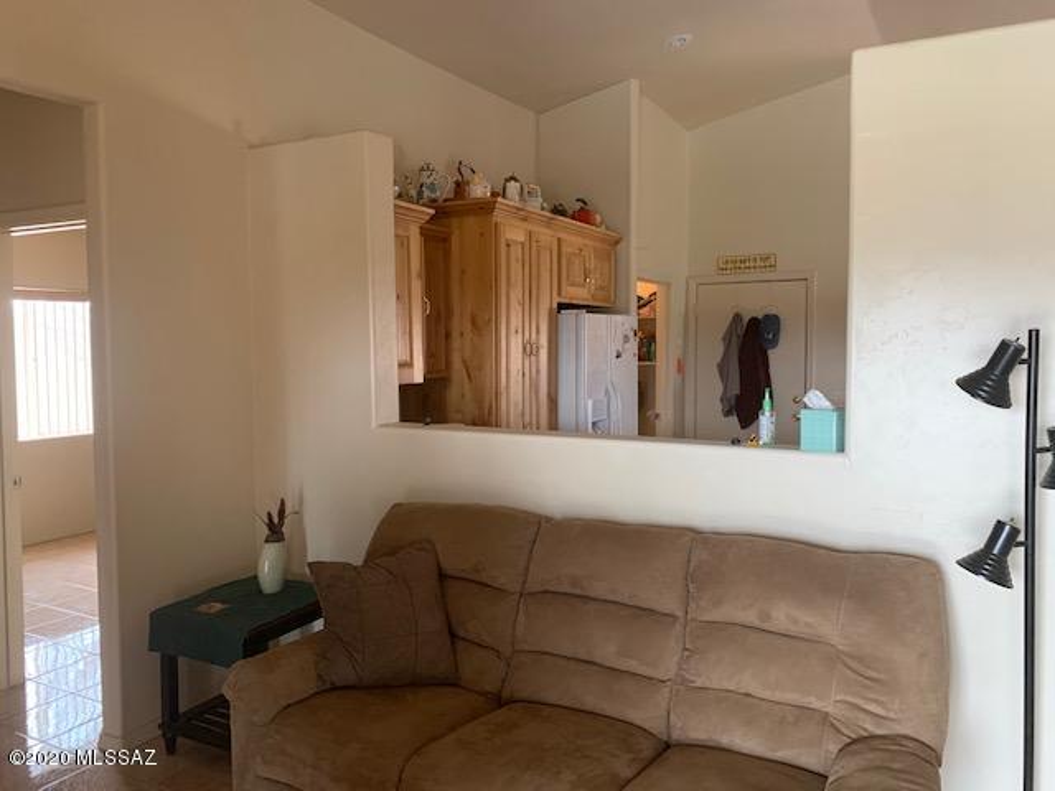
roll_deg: +0.1
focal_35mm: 26
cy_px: 396
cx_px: 528
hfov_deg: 67.3
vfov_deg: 53.1
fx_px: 792
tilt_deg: -2.6
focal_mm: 4.25
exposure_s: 1/60
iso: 250
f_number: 1.8
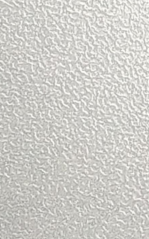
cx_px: 351
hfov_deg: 7.6
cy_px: 191
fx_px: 1052
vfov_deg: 12.9
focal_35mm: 162
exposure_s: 1/100
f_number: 2.2
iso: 160
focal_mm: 1.96
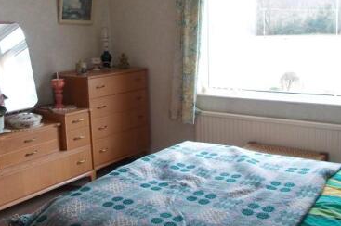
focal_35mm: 43
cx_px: 156
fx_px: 407
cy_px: 89
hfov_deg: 45.4
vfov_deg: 31.0
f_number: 3.2
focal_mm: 4.6
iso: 100
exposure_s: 1/25
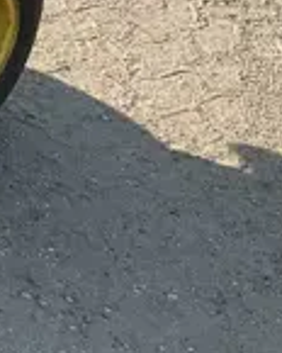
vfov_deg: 15.2
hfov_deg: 10.6
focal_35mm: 125
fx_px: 1304
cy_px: 44
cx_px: -384
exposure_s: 1/842
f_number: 1.8
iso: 25
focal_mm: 3
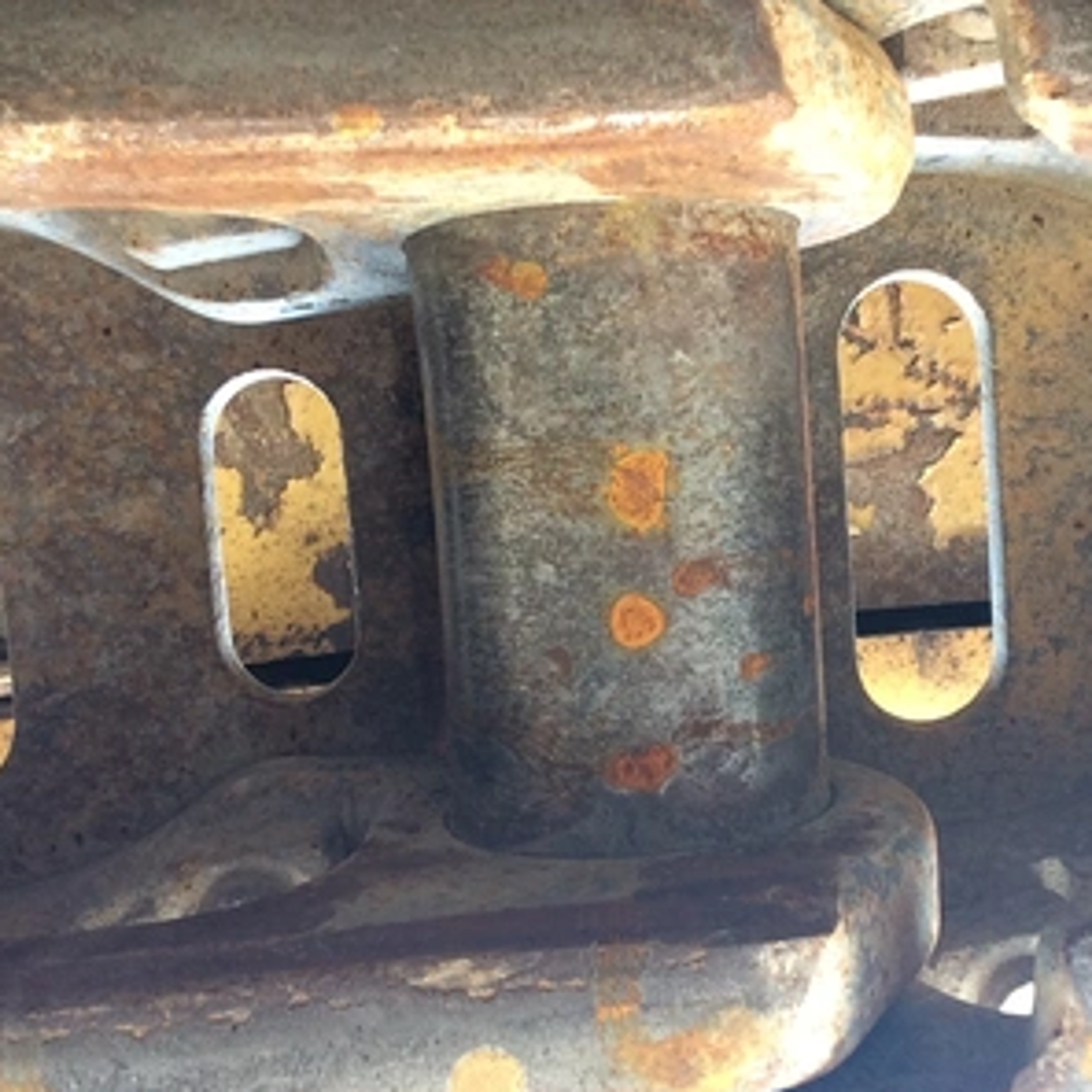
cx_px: 620
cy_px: 550
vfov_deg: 44.9
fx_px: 1321
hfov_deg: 44.8
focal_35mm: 37
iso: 64
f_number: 2.4
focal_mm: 2.15
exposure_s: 1/30
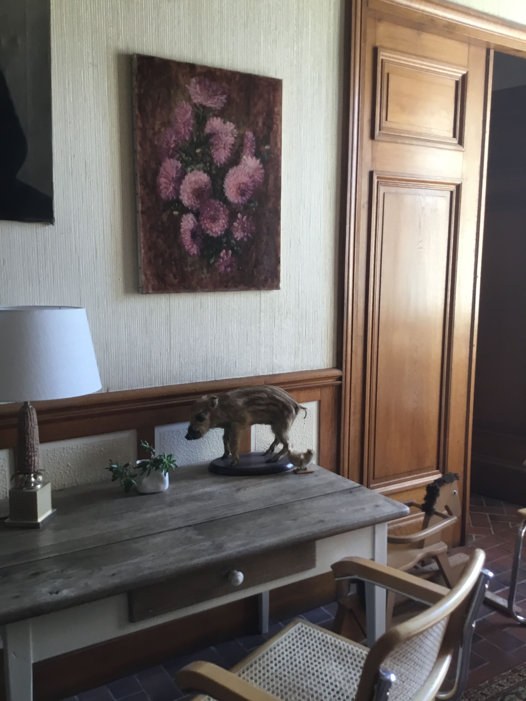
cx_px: 263
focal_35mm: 31
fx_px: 628
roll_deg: -0.2
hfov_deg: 45.4
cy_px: 350
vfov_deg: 58.4
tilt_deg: -7.7
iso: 64
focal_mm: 3.3
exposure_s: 1/33
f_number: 2.4
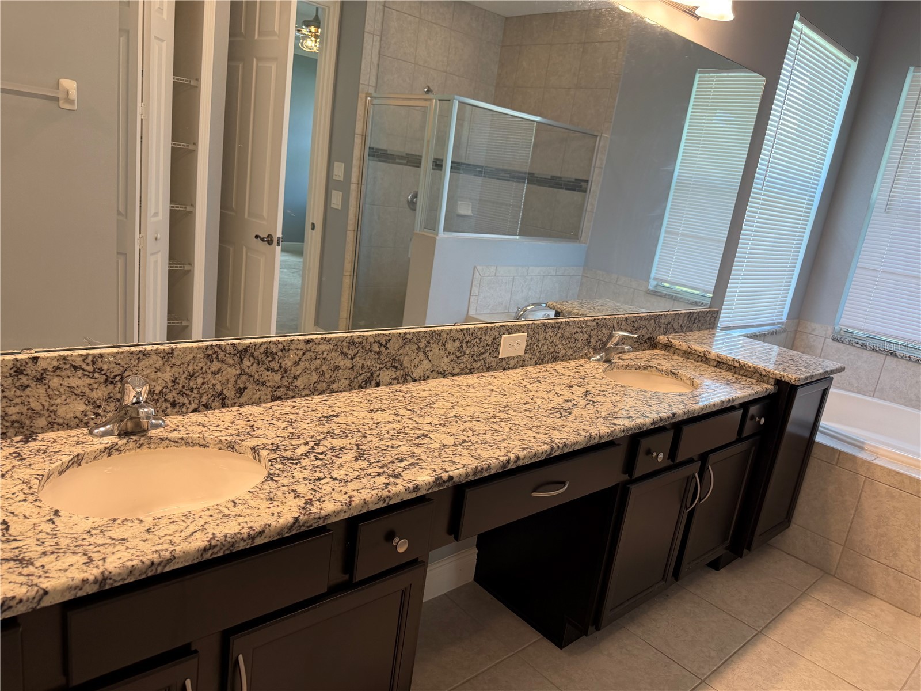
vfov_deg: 56.8
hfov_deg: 71.6
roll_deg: -8.7
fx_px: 639
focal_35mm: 24
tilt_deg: -15.2
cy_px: 346
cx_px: 460
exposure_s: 1/120
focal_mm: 6.76
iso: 200
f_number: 1.78
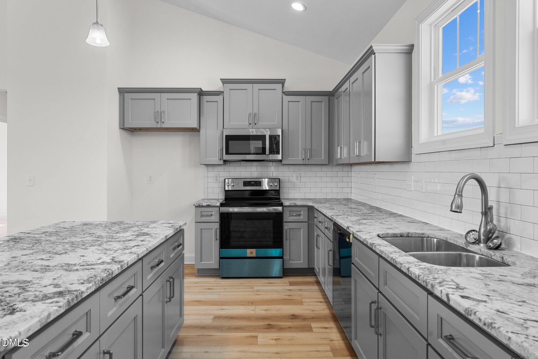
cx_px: 269
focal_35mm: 23
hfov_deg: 76.1
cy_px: 180
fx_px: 344
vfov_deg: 55.1
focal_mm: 23
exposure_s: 1/10
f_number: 8
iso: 400
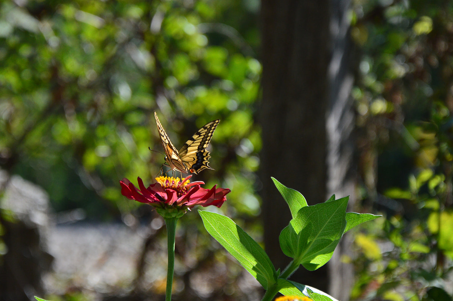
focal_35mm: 210
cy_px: 155
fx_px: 2636
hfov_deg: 9.8
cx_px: 184
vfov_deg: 6.5
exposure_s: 1/1000
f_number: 5.6
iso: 400
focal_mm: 105
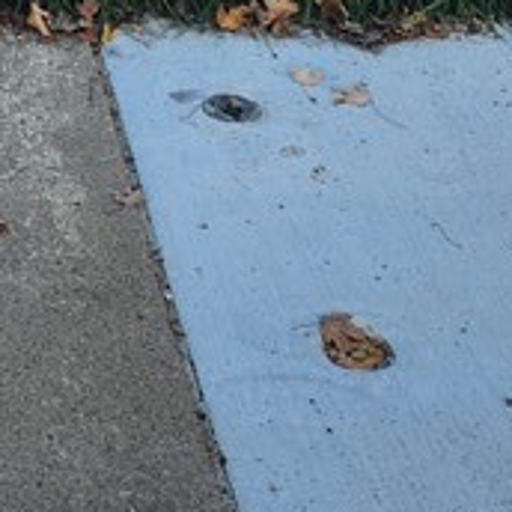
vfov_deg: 11.1
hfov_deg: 14.3
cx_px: 95
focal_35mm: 121
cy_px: -854
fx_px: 2025
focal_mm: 5.4
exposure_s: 1/497
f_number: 1.8
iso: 20
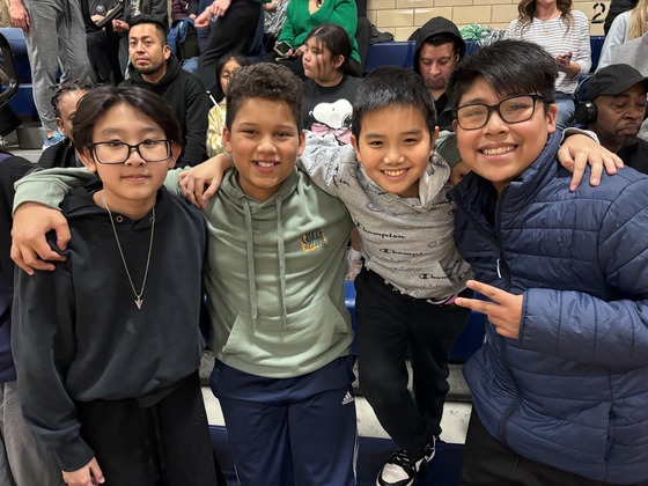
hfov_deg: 67.3
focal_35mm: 26
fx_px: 487
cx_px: 324
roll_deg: -0.2
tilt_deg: -15.7
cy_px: 243
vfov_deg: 53.1
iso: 500
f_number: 1.6
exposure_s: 1/60
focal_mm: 5.96
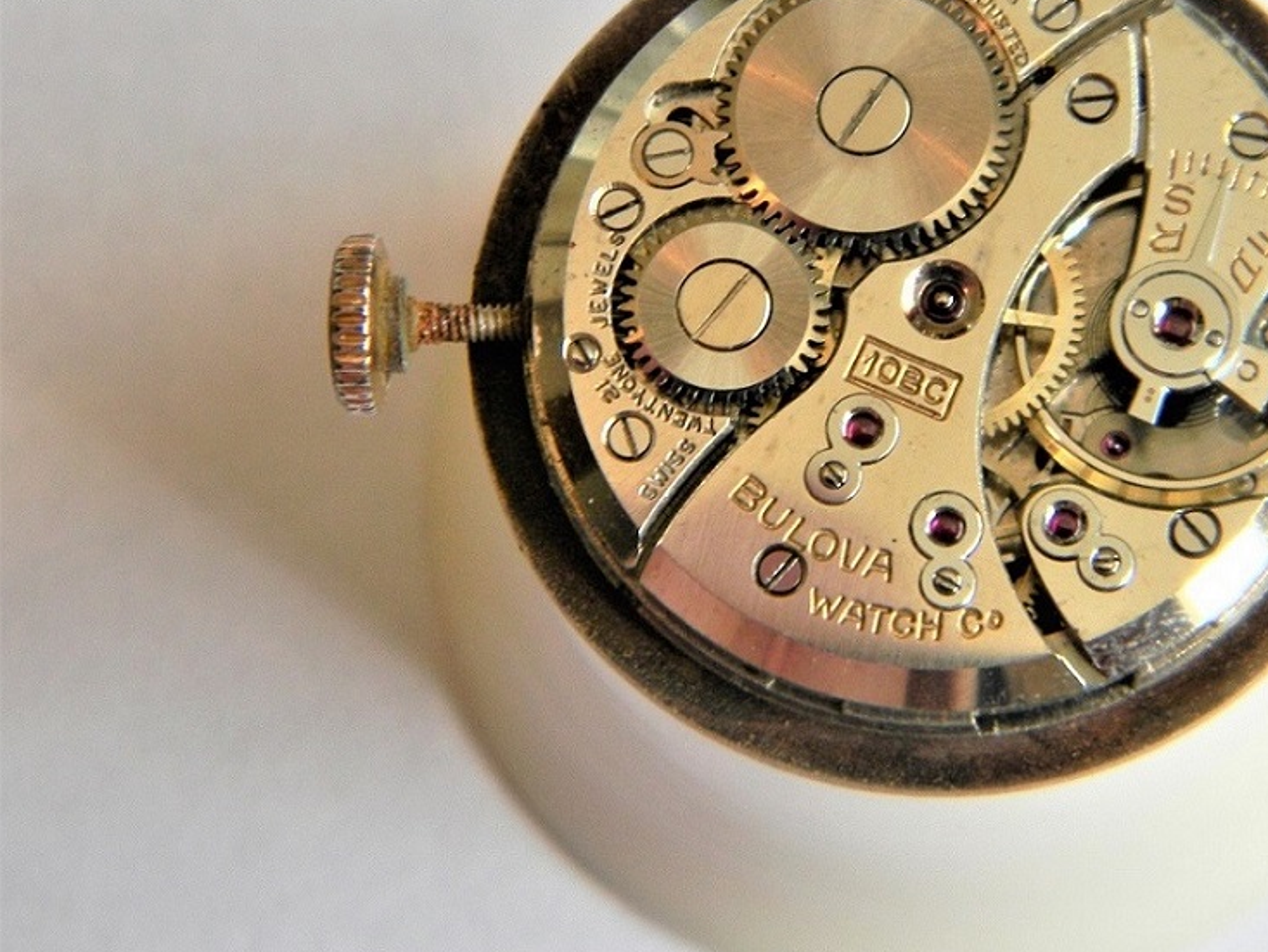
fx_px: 4030
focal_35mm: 110
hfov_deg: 17.8
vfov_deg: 13.5
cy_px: 364
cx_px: 833
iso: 124
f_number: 4.5
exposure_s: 1/30
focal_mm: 15.1
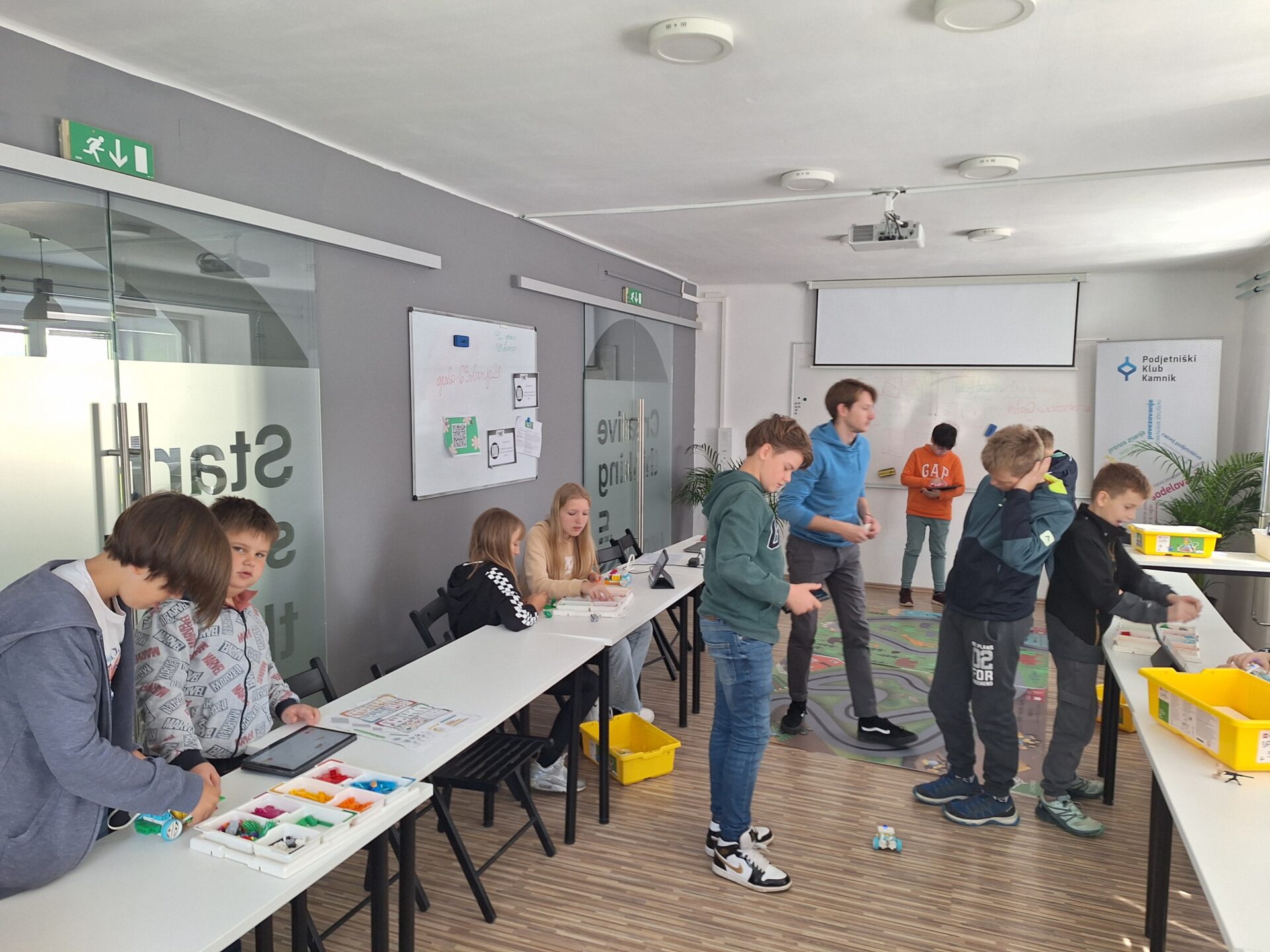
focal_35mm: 23
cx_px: 635
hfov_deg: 73.9
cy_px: 476
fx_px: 844
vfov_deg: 58.9
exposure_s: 1/50
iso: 64
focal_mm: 5.54
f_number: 1.8
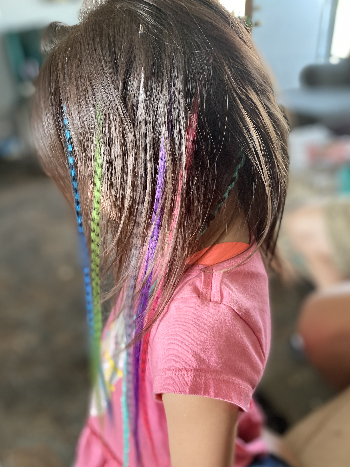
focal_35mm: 28
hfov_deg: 49.7
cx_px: 170
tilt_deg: -25.6
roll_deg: +4.1
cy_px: 227
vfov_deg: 63.4
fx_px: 377
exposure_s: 1/60
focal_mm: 4.25
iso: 400
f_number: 1.8
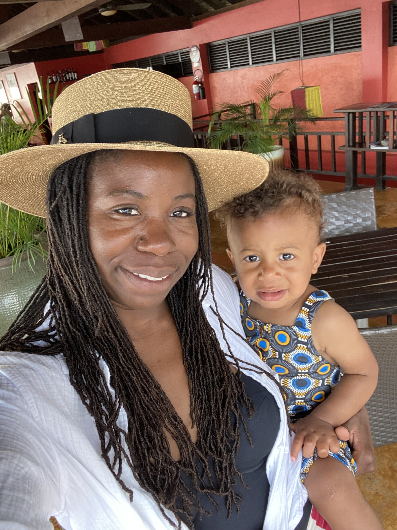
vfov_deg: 60.0
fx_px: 459
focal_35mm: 30
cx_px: 198
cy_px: 265
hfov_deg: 46.8
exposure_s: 1/60
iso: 125
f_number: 2.2
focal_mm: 2.71
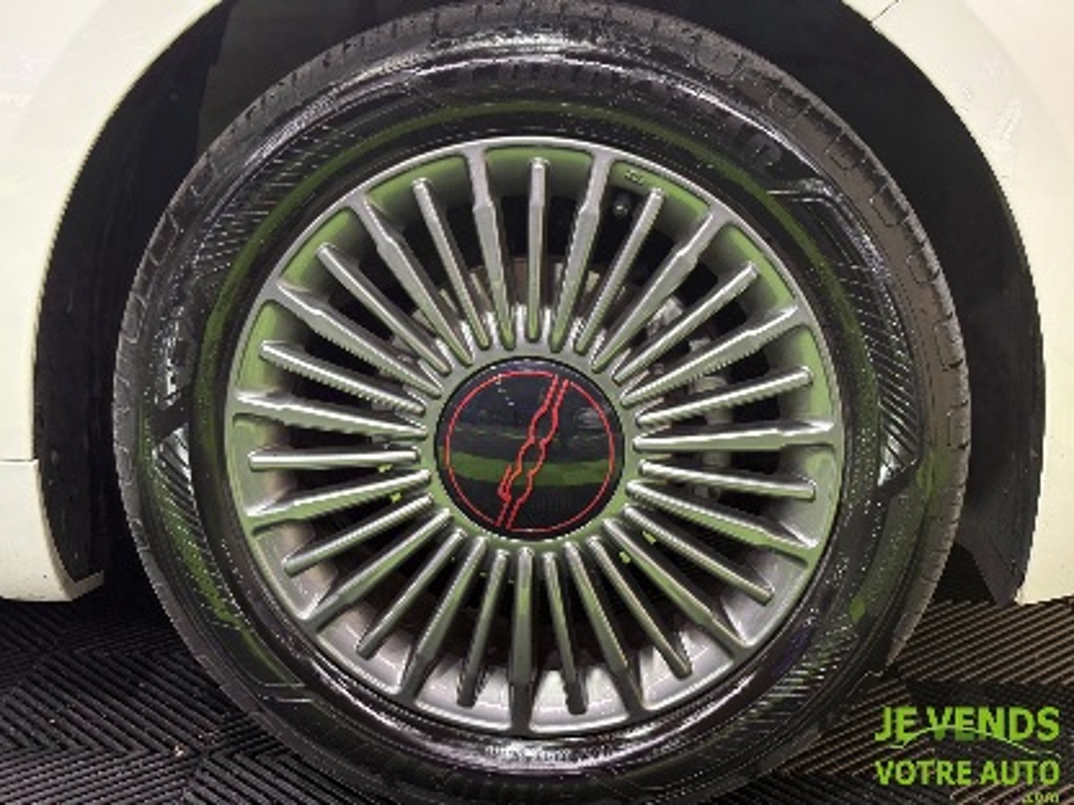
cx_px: 537
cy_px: 402
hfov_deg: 36.8
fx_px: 1613
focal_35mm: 52
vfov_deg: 28.0
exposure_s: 1/100
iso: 160
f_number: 1.6
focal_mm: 5.96
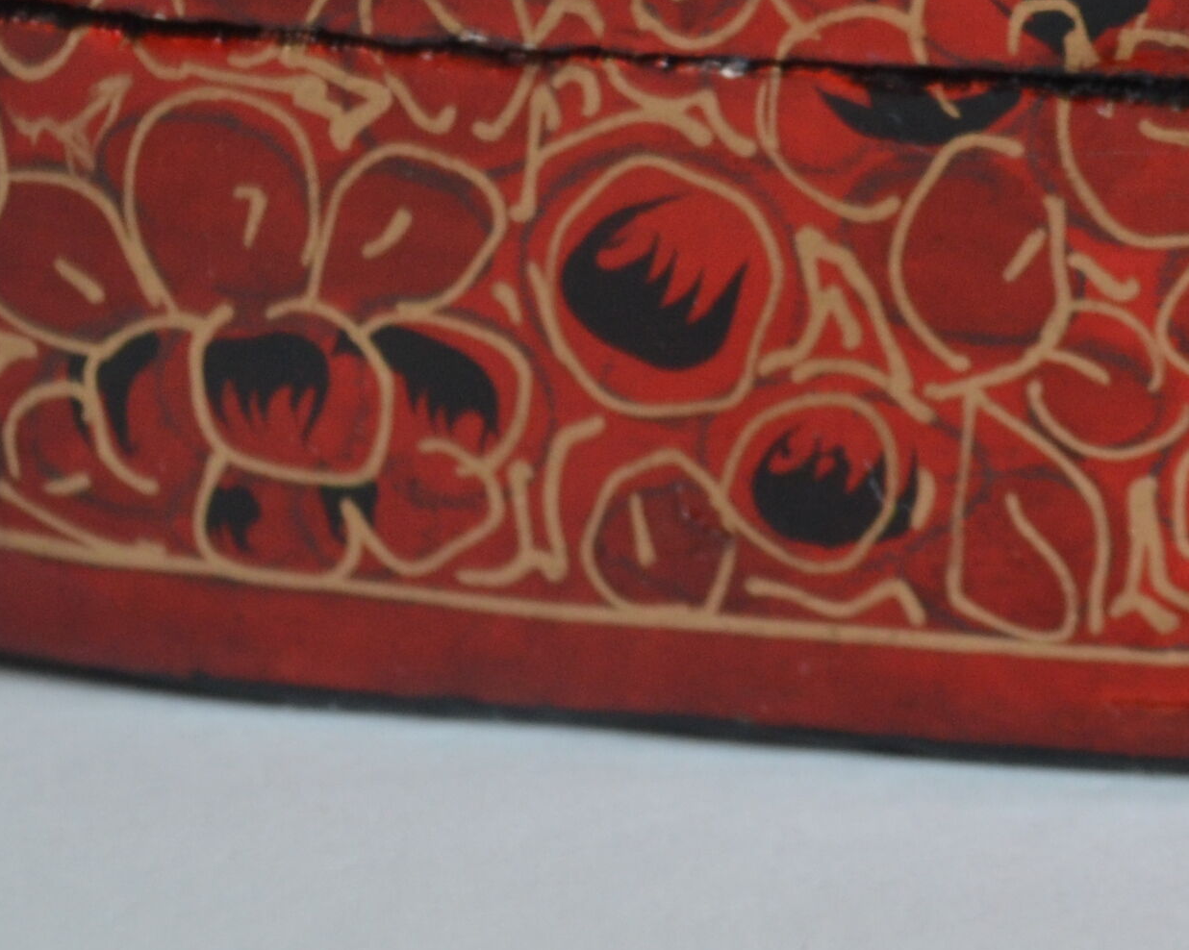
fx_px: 5910
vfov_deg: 9.1
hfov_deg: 11.3
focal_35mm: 168
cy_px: -121
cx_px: 1320
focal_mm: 32
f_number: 4.8
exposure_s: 1/15
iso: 400
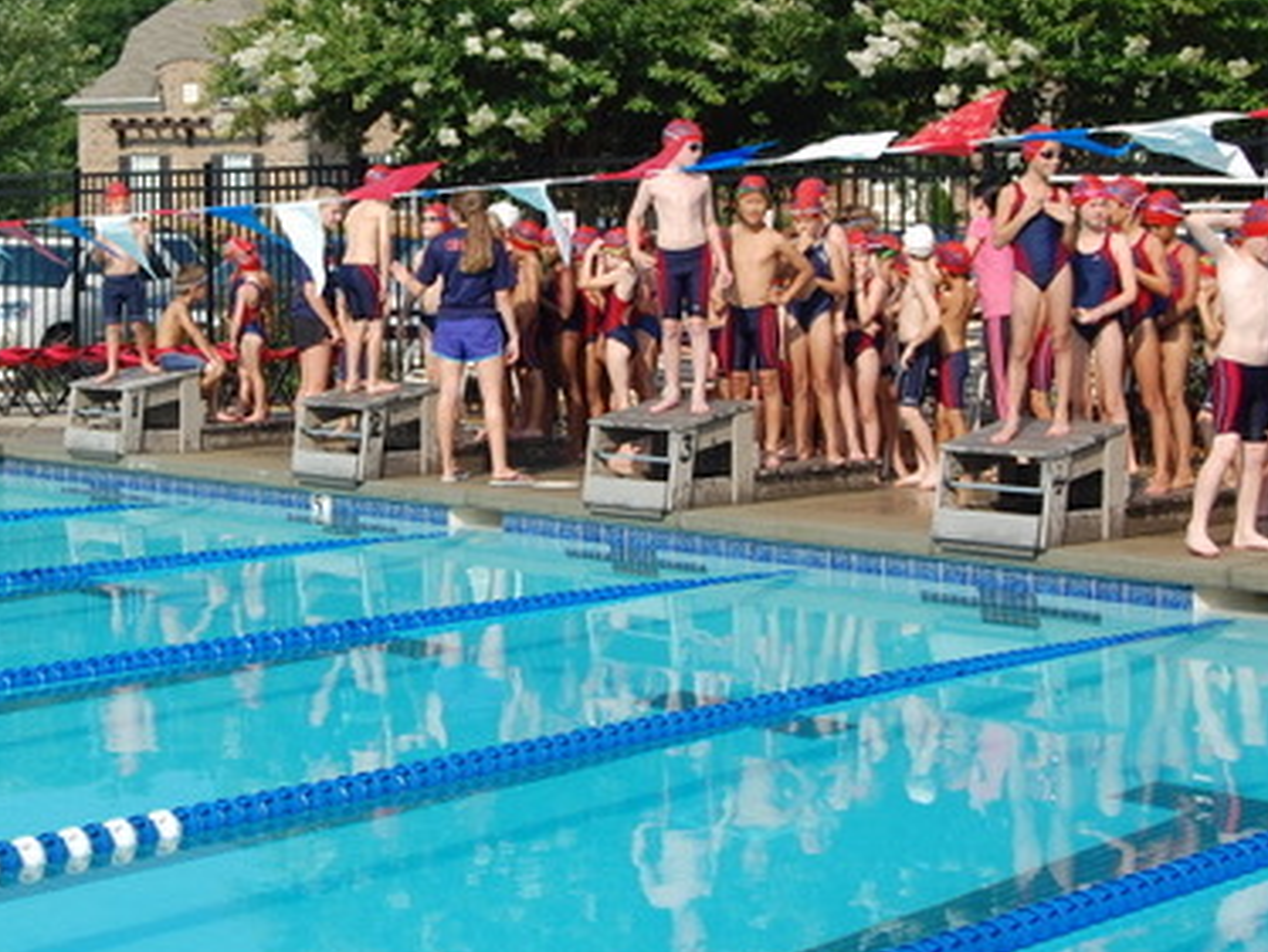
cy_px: 288
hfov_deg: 26.1
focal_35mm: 74
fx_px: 2712
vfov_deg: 19.8
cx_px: 359
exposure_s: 1/320
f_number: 9
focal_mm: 30
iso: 200
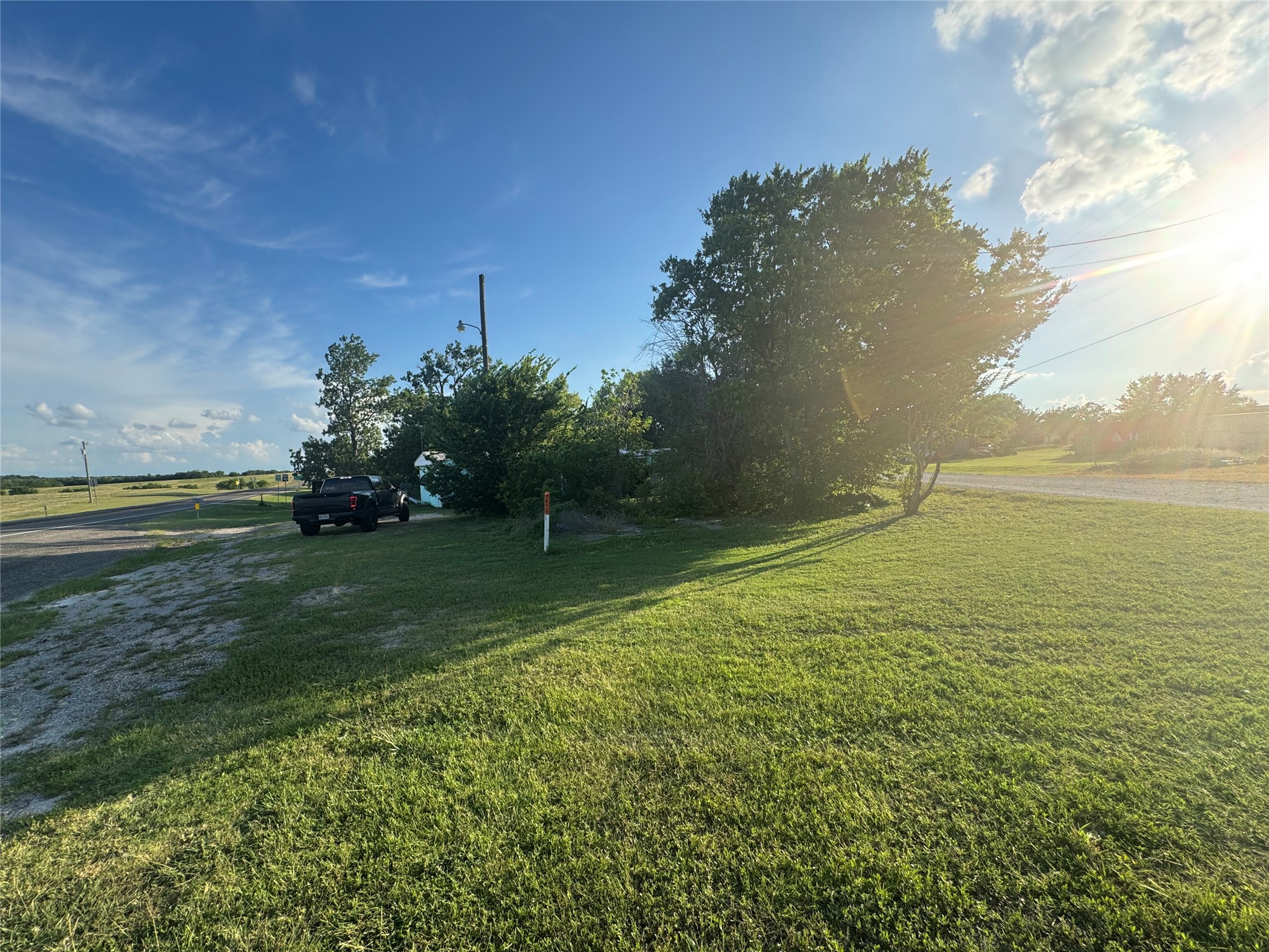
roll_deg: +1.5
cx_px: 634
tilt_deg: -1.8
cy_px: 476
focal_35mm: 14
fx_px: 513
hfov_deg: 102.1
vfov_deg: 85.7
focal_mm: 2.22
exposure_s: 1/713
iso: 40
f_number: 2.2
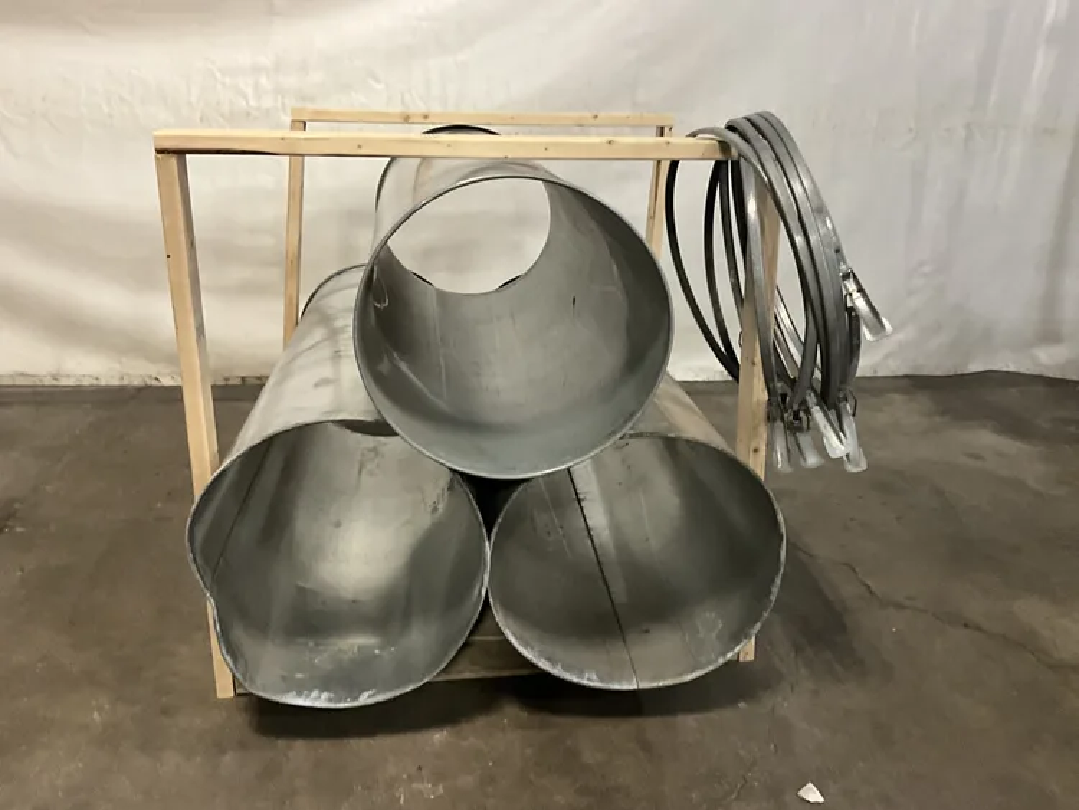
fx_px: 904
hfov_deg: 61.6
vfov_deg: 48.3
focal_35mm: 29
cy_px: 405
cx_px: 540
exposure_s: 1/41
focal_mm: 3
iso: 320
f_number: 1.8
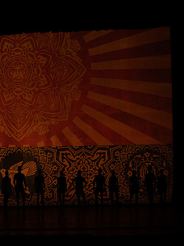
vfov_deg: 19.3
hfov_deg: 14.4
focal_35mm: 102
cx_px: 24
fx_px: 723
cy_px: 122
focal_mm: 70
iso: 3200
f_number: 5
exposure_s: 1/500
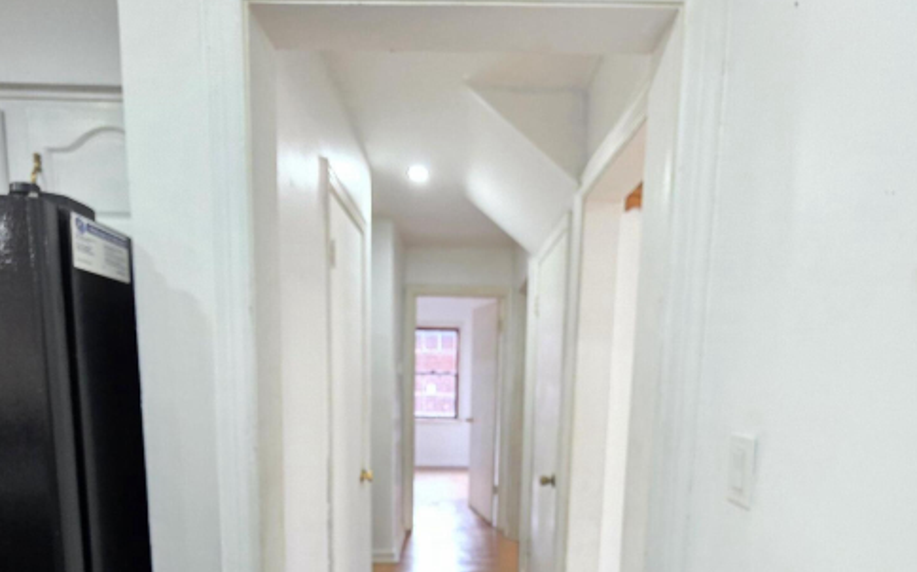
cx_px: 470
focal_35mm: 19
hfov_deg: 88.0
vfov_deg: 58.4
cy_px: 440
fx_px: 475
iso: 400
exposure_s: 1/60
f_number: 1.9
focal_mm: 2.2
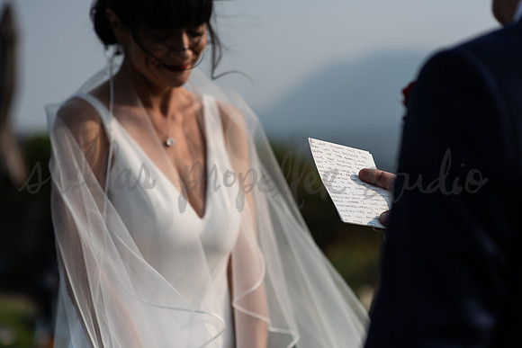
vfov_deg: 16.1
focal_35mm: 85
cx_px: 261
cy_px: 174
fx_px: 1233
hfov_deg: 23.9
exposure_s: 1/8000
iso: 160
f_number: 2.5
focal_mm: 85
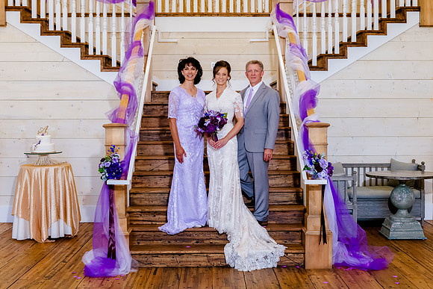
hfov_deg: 37.3
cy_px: 129
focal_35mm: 53
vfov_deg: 25.4
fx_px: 642
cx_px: 220
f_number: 6.3
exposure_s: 1/200
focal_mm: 48
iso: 2500
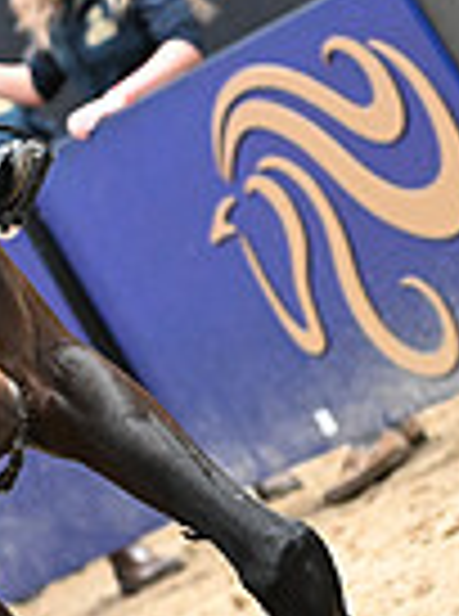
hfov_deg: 3.0
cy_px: -56
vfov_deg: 4.0
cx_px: -626
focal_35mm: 490
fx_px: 8704
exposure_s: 1/800
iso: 6400
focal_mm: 120
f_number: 3.5
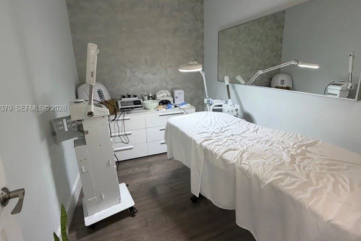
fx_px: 180
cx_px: 198
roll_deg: +0.5
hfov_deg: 89.8
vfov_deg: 67.2
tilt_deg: -13.4
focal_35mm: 18
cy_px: 109
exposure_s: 1/60
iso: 250
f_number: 2.2
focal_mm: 2.22
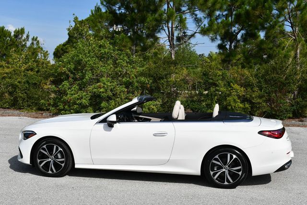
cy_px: 102
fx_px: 410
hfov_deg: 41.1
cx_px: 154
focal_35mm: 48
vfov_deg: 28.1
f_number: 9
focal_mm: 24
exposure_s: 1/320
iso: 100
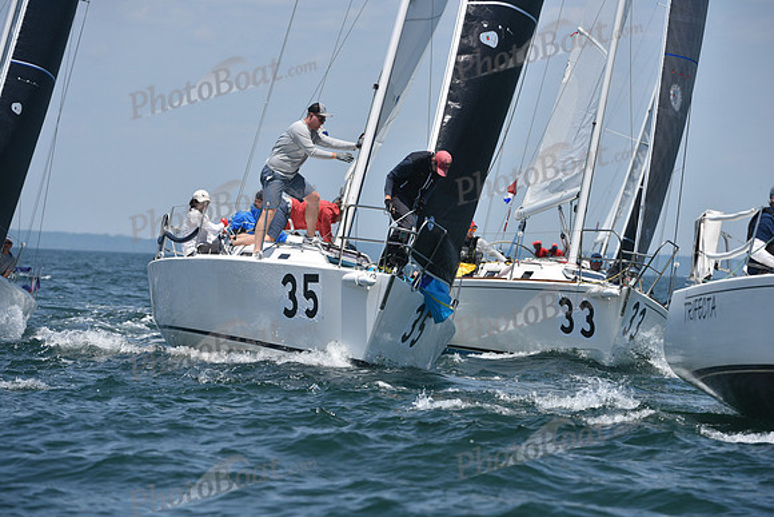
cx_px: 387
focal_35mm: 280
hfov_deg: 7.4
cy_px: 258
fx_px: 6021
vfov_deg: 4.9
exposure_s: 1/1600
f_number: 7.1
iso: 320
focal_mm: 280
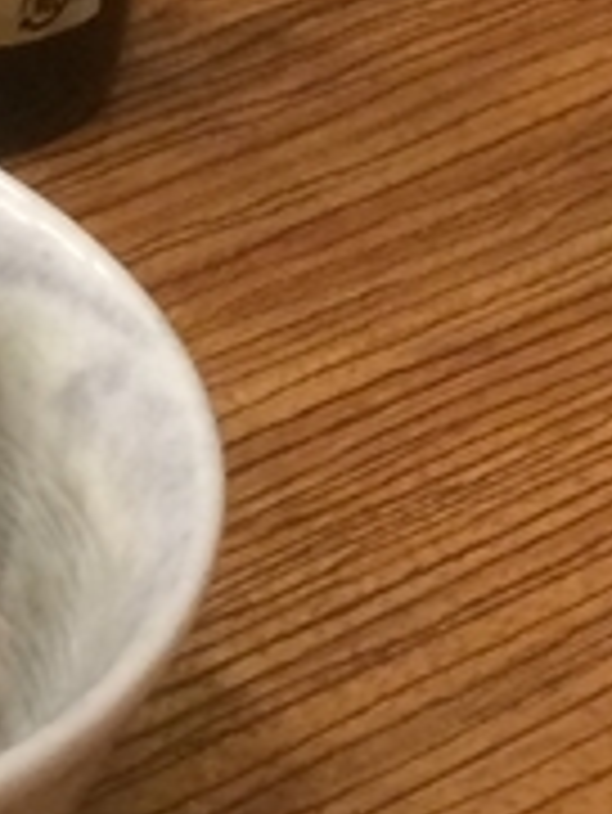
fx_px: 4521
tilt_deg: -30.1
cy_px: 144
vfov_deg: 10.3
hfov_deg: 7.5
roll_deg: -1.5
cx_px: -576
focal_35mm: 192
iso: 200
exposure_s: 1/30
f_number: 2.2
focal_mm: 4.15
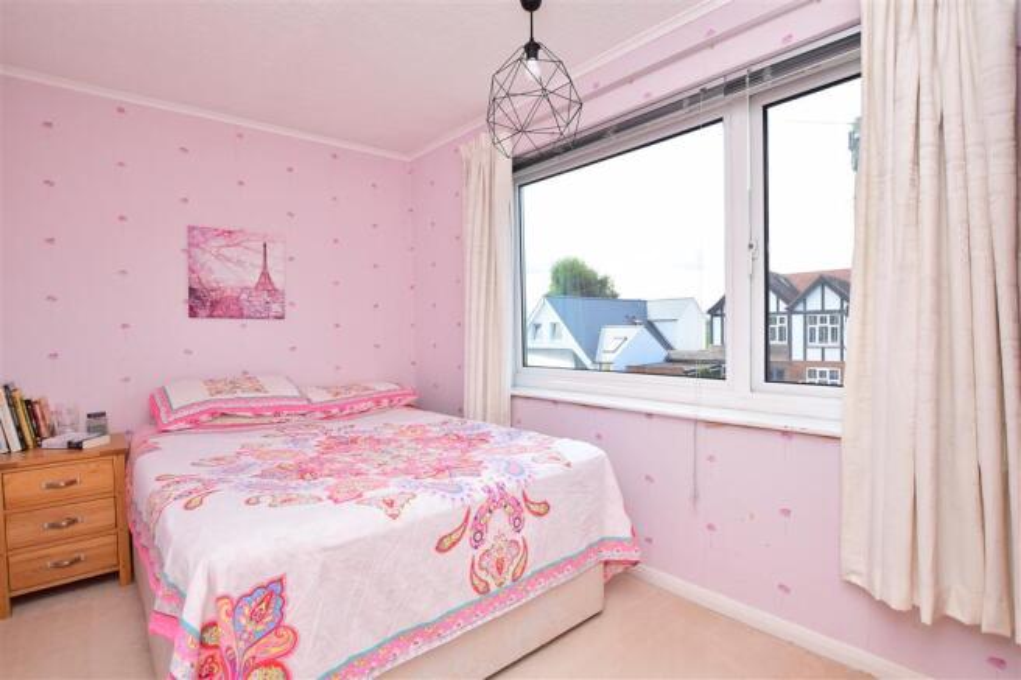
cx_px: 510
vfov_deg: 77.3
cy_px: 340
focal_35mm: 15
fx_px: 425
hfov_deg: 100.4
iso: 200
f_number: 5.6
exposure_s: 1/125
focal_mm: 10
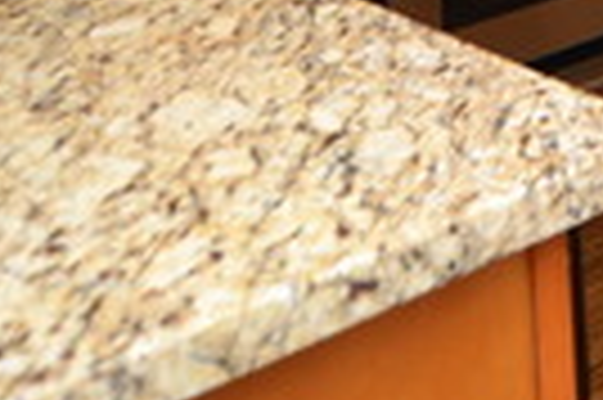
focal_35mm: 86
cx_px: 1269
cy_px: -449
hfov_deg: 16.6
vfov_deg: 13.2
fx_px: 1439
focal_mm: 12
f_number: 5
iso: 250
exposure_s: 1/5
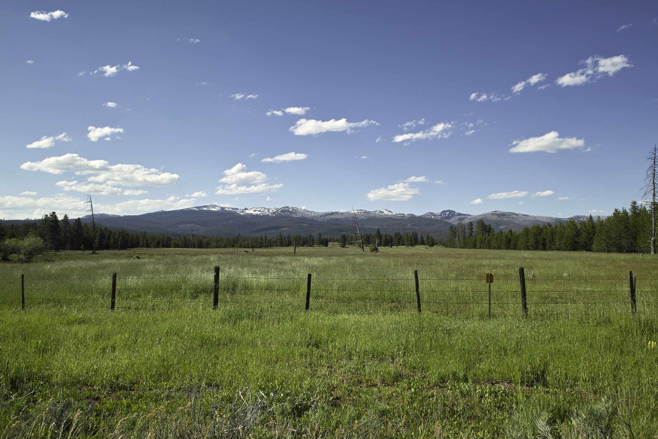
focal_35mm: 28
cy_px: 220
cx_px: 329
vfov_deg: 46.4
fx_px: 512
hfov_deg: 65.5
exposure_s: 1/200
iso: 100
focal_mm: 16.6
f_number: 8
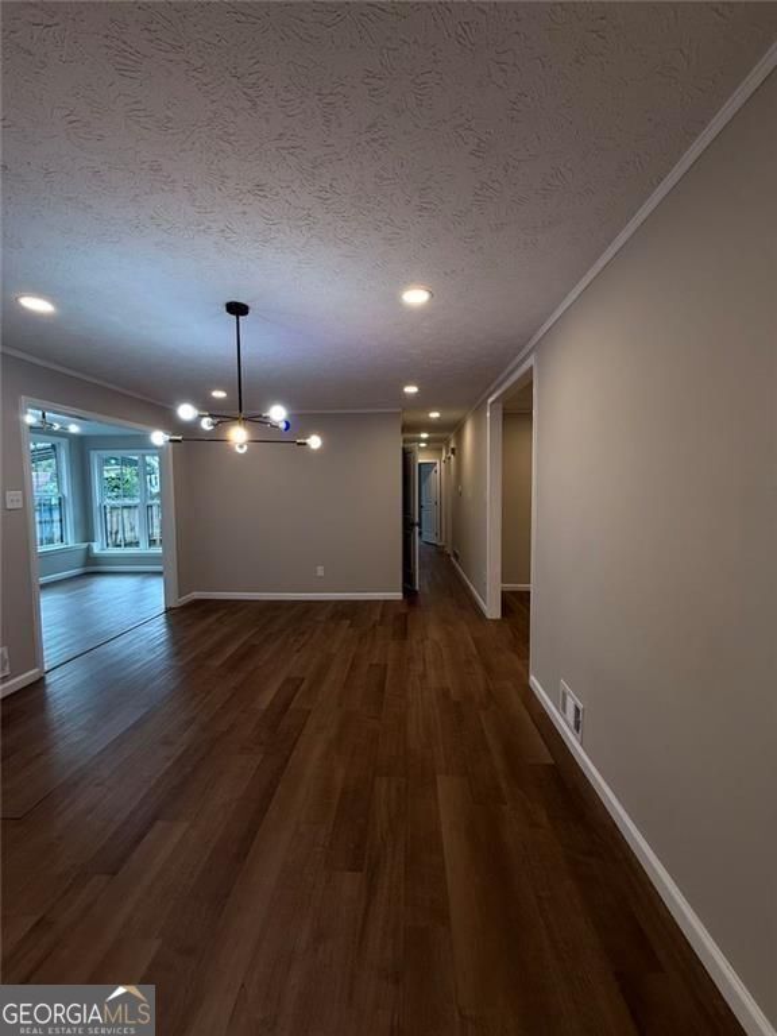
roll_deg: +0.2
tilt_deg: -1.4
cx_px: 388
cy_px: 518
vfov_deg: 102.1
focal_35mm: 14
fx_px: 419
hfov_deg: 85.7
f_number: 2.2
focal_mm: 2.22
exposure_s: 1/120
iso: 100
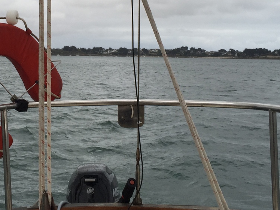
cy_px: 45
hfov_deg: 30.8
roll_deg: -1.3
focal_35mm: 62
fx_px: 502
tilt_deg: +0.2
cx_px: 77
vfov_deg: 23.3
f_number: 2.2
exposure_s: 1/153
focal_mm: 4.15
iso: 32
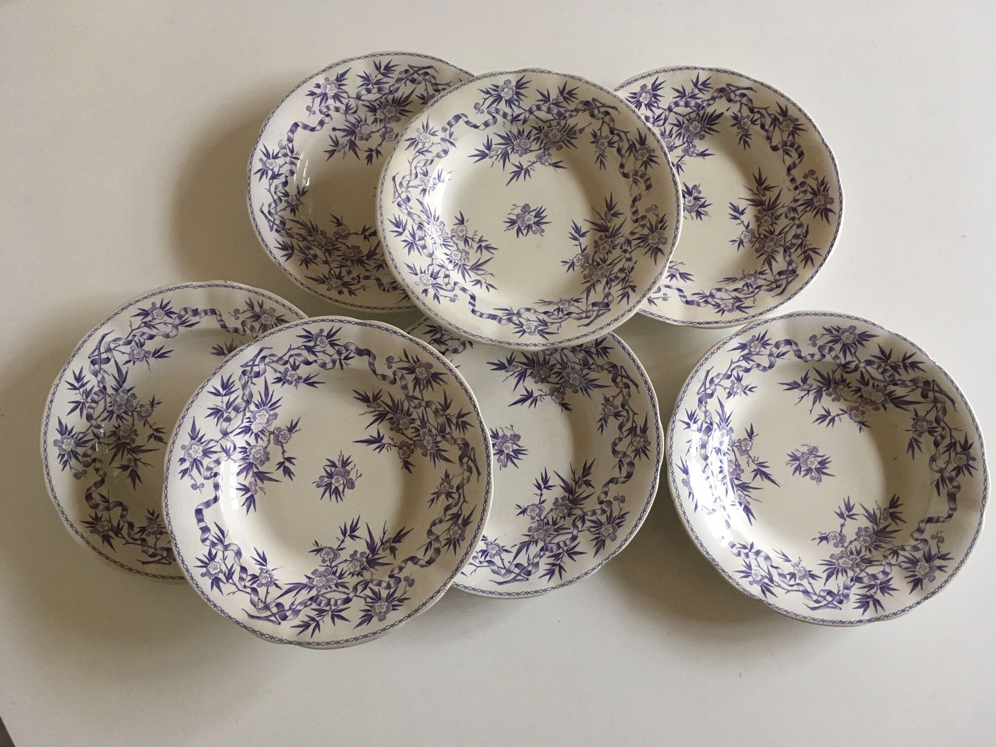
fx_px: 834
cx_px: 498
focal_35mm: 29
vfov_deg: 48.2
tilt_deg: -76.2
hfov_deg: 61.7
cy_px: 374
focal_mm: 4.15
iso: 160
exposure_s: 1/33
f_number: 2.2
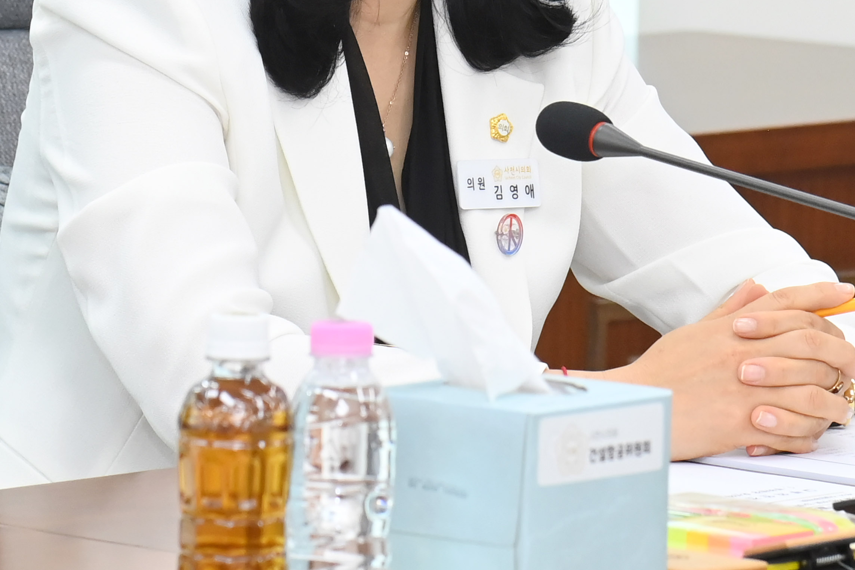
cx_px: 565
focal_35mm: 292
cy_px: 13
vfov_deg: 4.7
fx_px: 6934
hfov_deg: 7.1
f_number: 6.3
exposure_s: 1/250
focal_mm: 120
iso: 3200
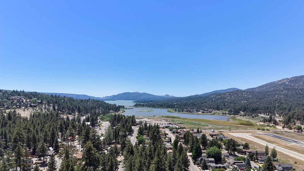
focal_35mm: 27
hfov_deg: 69.9
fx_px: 218
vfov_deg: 42.4
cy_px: 113
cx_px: 153
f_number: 1.8
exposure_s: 1/3200
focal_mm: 8.67
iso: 180
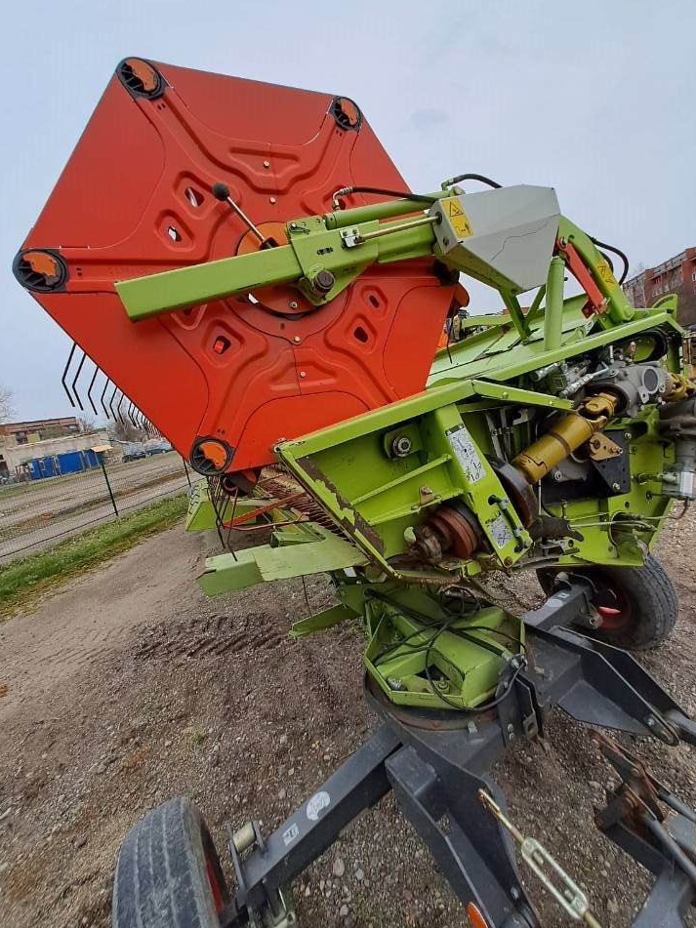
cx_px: 372
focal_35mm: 14
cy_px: 439
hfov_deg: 85.5
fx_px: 375
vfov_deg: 102.0
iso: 40
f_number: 2.2
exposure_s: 1/843
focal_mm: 1.42
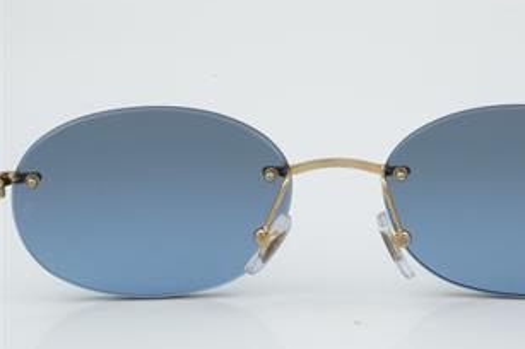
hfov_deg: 19.0
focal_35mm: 108
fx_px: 1568
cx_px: 340
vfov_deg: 12.7
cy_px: 204
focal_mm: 55
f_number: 32
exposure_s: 1/3
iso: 100
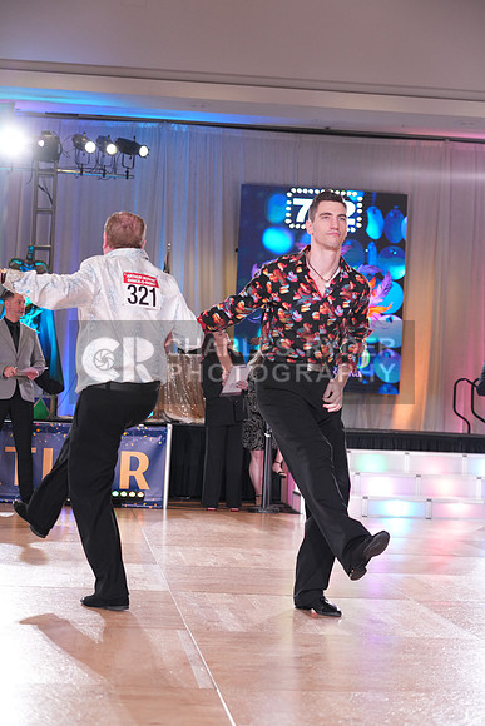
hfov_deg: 20.9
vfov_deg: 31.0
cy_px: 363
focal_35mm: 65
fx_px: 1313
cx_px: 242
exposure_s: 1/320
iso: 2000
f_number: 4
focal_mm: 65
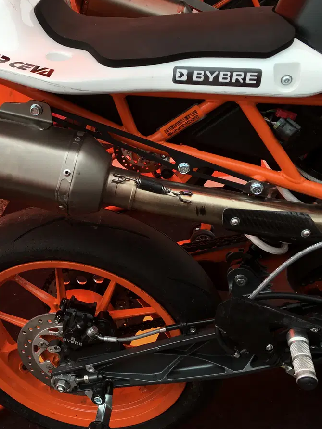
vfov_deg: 47.9
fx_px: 484
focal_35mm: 39
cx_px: 53
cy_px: 213
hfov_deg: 35.3
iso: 25
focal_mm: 4.15
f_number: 2.2
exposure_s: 1/400
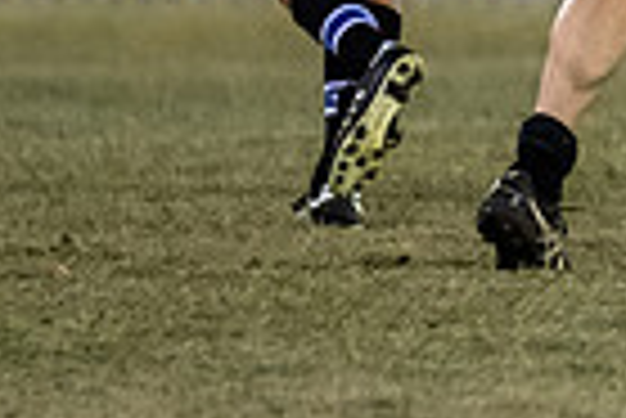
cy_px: -257
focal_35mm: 1809
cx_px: 1532
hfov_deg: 1.1
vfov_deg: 0.8
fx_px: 31489
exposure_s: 1/1250
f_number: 2.8
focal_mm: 300
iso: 6400
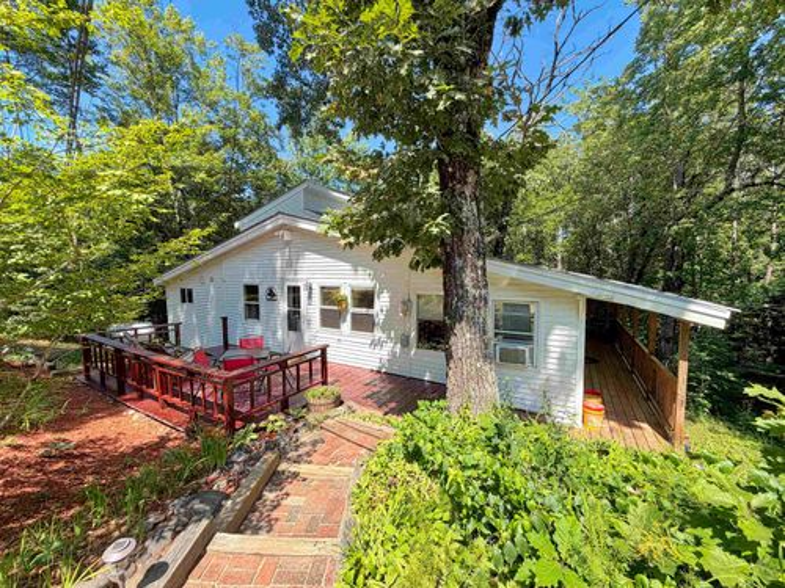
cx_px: 392
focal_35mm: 14
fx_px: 317
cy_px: 294
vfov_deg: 85.7
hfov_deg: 102.1
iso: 40
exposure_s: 1/590
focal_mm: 2.2
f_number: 2.2
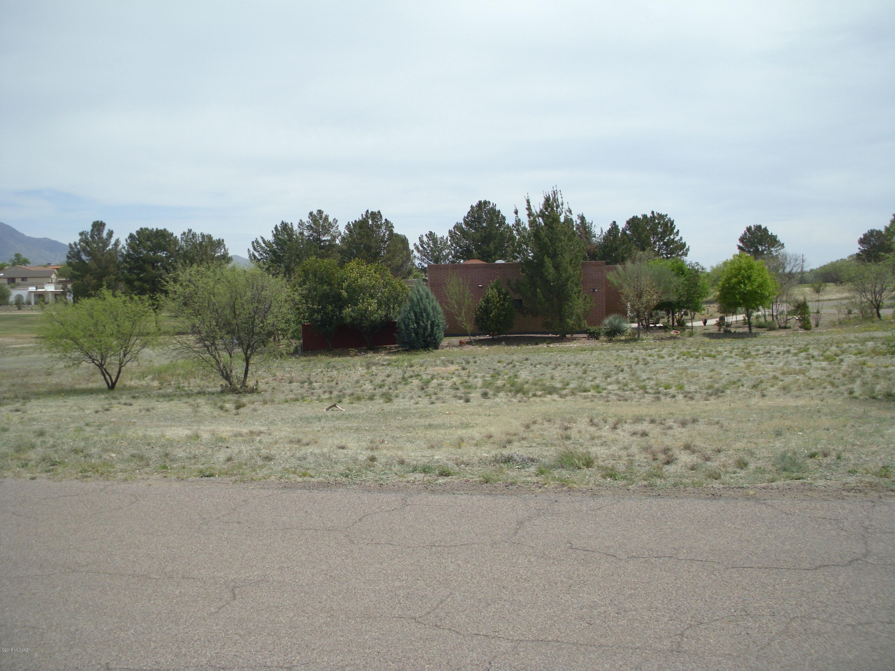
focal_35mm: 38
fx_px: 982
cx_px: 448
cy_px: 336
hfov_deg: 49.0
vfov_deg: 37.7
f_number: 7.3
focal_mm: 6.3
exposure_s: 1/206
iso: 50
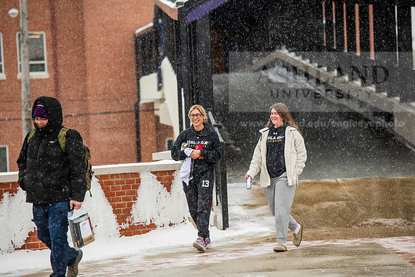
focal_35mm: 180
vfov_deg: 7.6
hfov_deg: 11.4
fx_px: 2075
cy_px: 138
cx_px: 208
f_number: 4.5
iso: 400
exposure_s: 1/200
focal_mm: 180
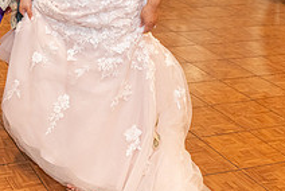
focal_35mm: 73
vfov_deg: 18.3
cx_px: 7
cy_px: 3
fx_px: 579
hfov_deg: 26.3
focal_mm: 24
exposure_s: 1/200
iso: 2500
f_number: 2.8
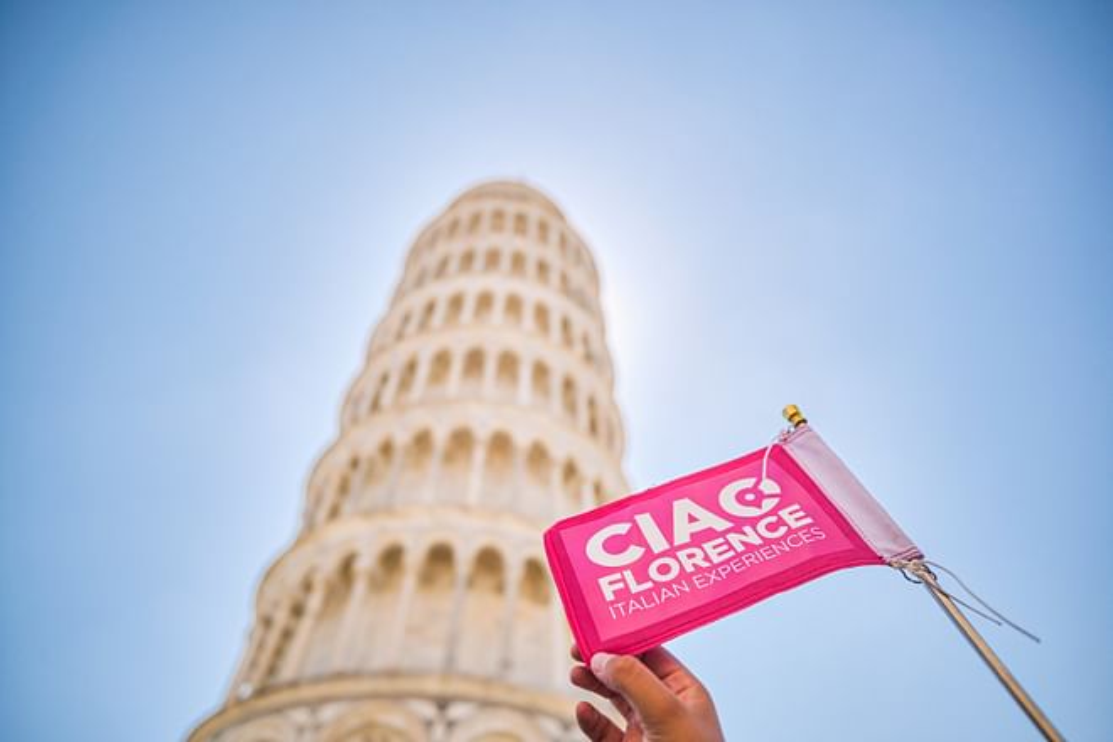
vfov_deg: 61.9
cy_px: 371
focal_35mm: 20
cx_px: 556
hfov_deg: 84.0
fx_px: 618
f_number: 1.4
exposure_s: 1/14000
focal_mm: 13
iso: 200
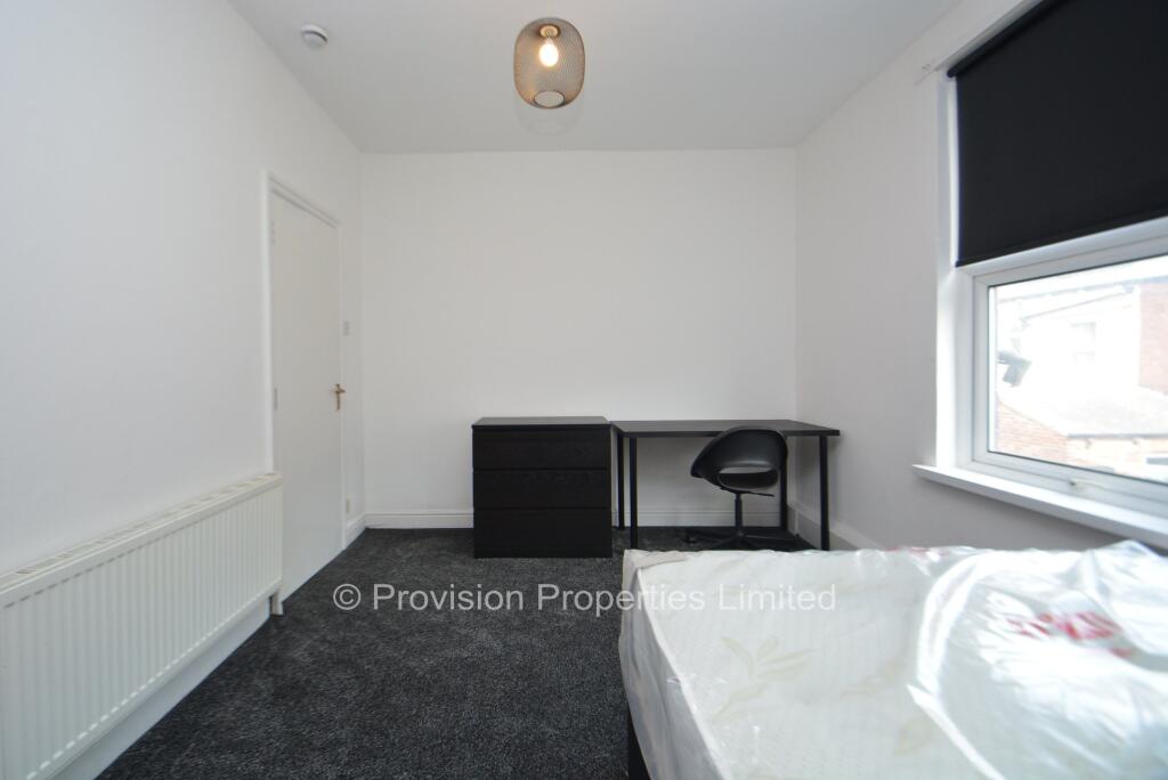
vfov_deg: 77.4
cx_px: 584
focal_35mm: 15
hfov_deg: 100.4
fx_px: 487
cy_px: 390
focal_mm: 10
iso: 400
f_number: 4.8
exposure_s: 1/90
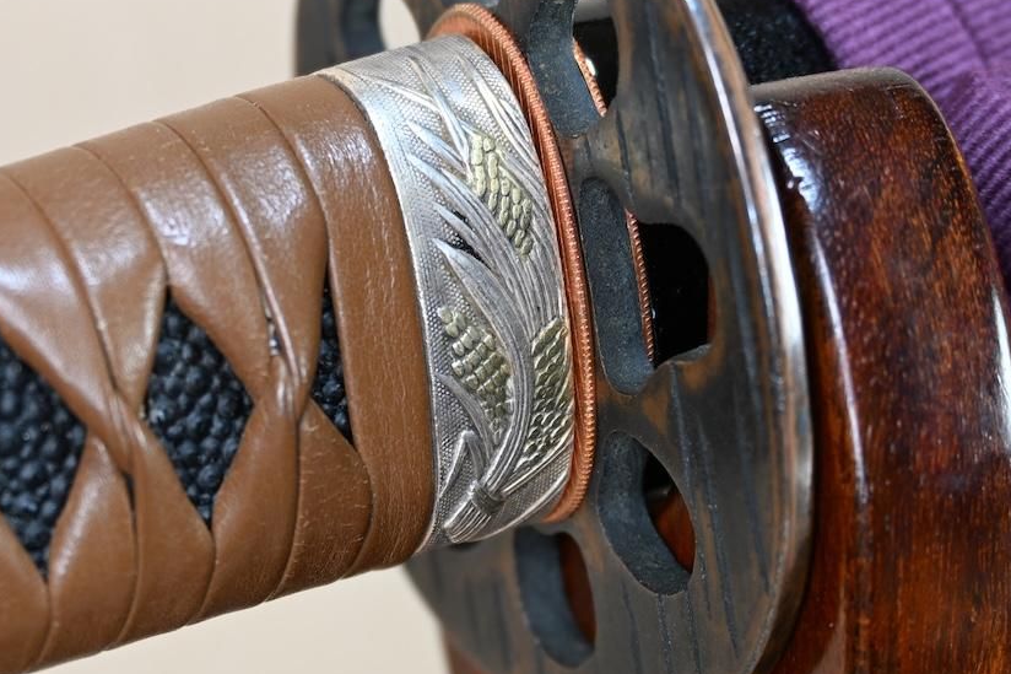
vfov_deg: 9.0
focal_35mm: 153
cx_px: 437
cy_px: 339
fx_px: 4296
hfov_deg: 13.4
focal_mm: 60
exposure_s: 1/2
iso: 100
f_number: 5
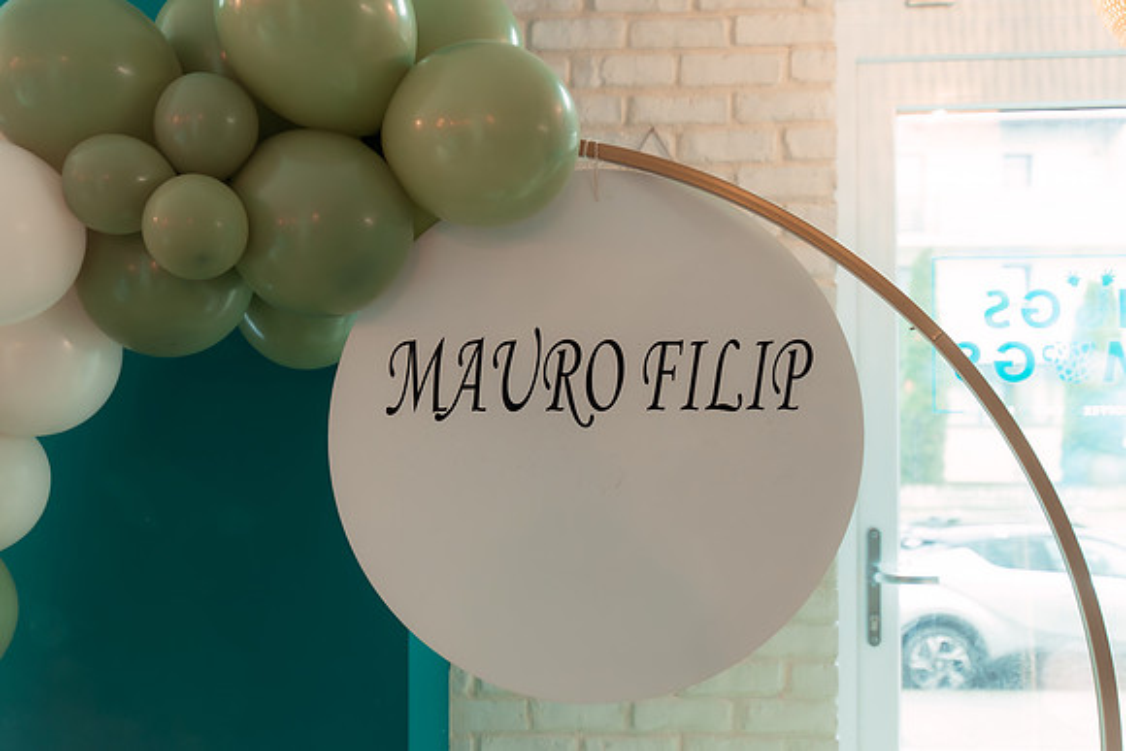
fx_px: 1004
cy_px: 376
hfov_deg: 58.6
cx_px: 563
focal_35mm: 32
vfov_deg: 41.0
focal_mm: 30
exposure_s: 1/250
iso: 1000
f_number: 2.8
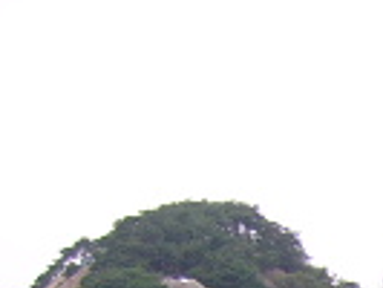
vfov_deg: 6.5
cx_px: 752
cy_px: 671
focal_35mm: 217
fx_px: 2403
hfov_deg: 8.6
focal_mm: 7.53
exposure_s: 1/92
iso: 100
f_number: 3.1
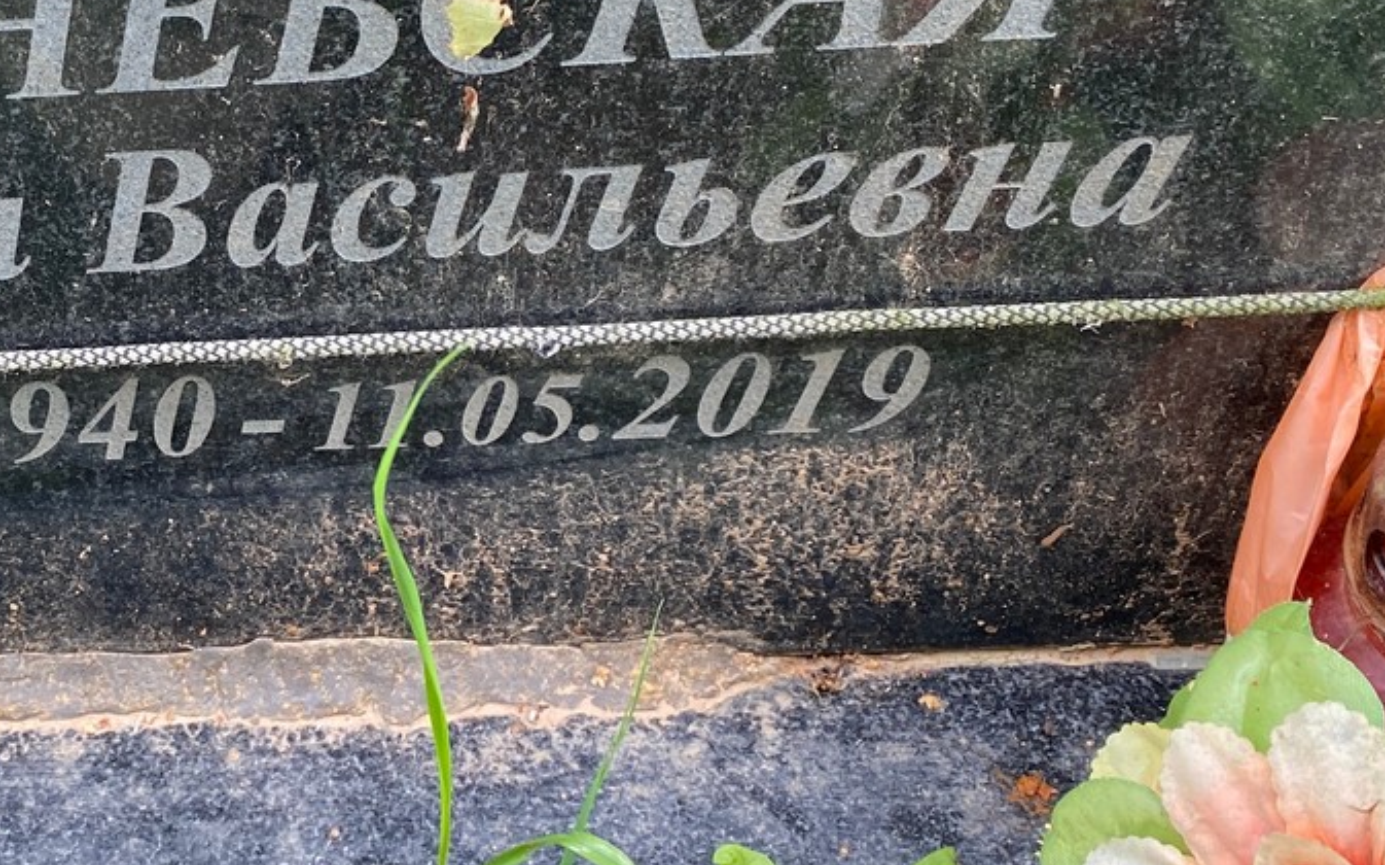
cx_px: 140
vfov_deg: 22.0
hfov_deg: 32.8
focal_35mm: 59
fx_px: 2226
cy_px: 365
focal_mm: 4.25
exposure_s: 1/121
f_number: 1.8
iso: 50
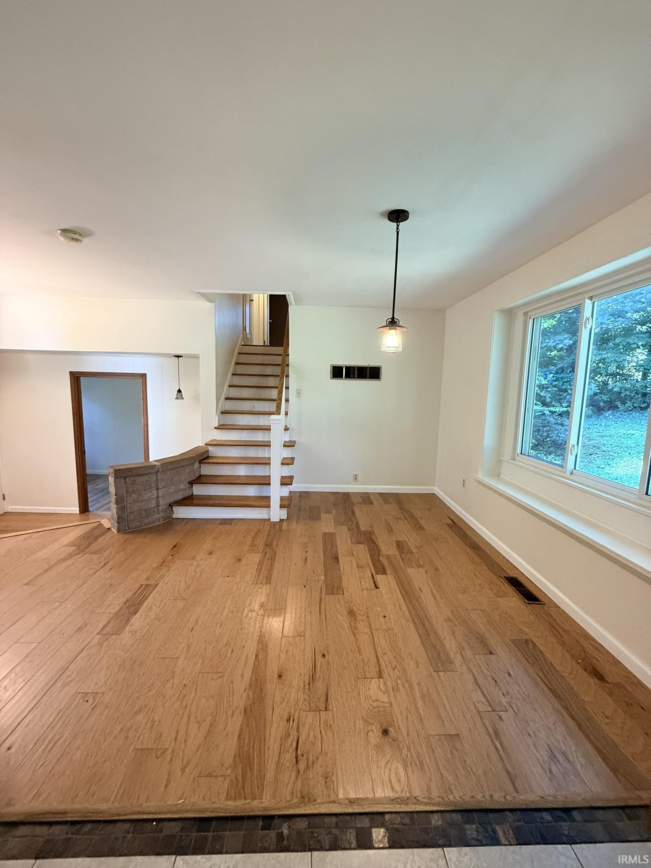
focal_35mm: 14
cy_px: 434
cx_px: 326
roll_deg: -1.8
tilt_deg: -6.5
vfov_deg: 102.1
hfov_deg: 85.7
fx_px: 351
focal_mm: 2.22
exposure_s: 1/60
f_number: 2.2
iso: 500
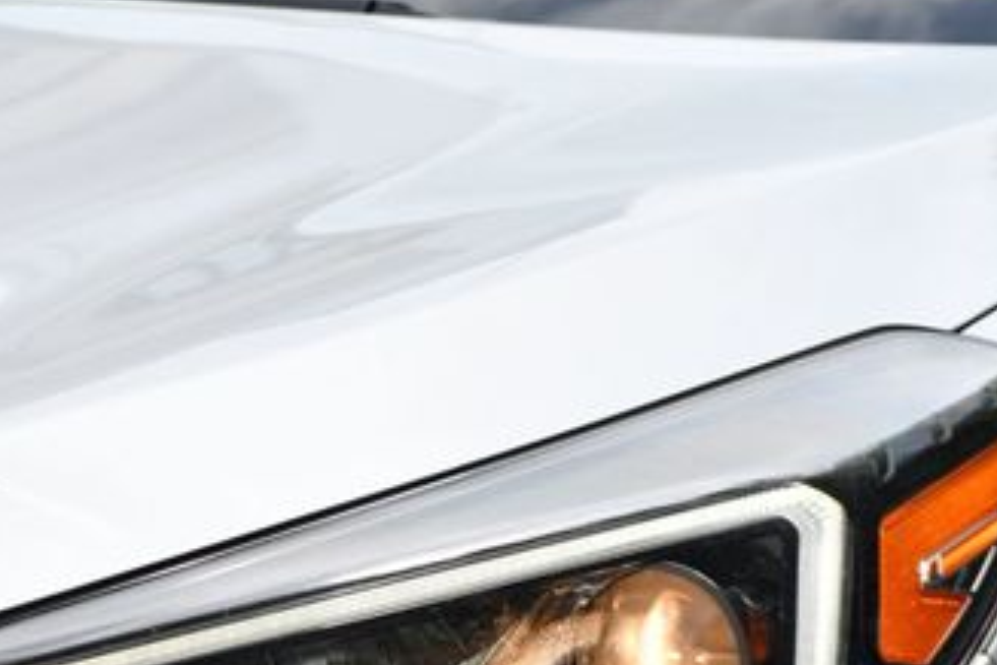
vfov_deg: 6.0
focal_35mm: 229
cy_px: 610
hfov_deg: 9.0
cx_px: 375
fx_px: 6342
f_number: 9
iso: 100
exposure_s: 1/320
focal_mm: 78
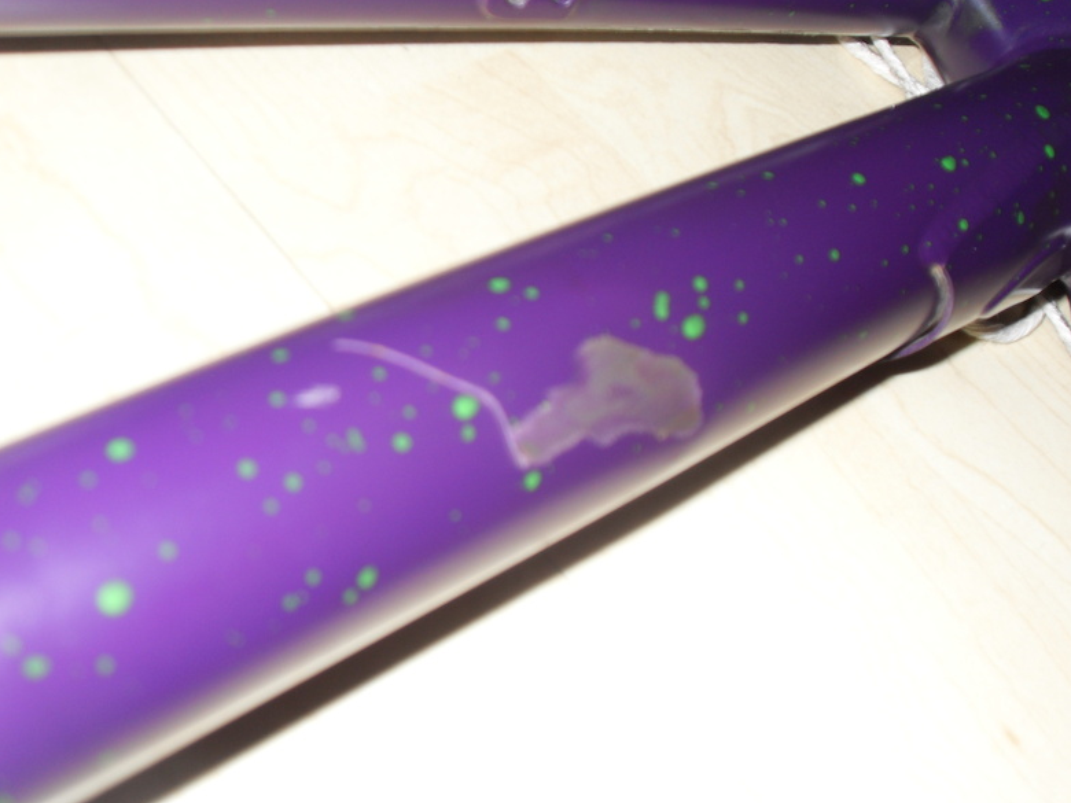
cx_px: 548
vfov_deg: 35.1
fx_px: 1269
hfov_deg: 45.8
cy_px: 406
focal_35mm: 41
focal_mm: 7.1
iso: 100
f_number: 3.1
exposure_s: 1/45
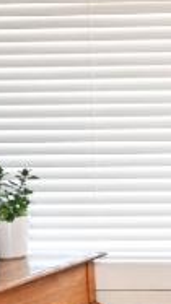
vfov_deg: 17.0
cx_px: 577
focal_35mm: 126
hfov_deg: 7.8
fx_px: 1017
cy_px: 150
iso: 560
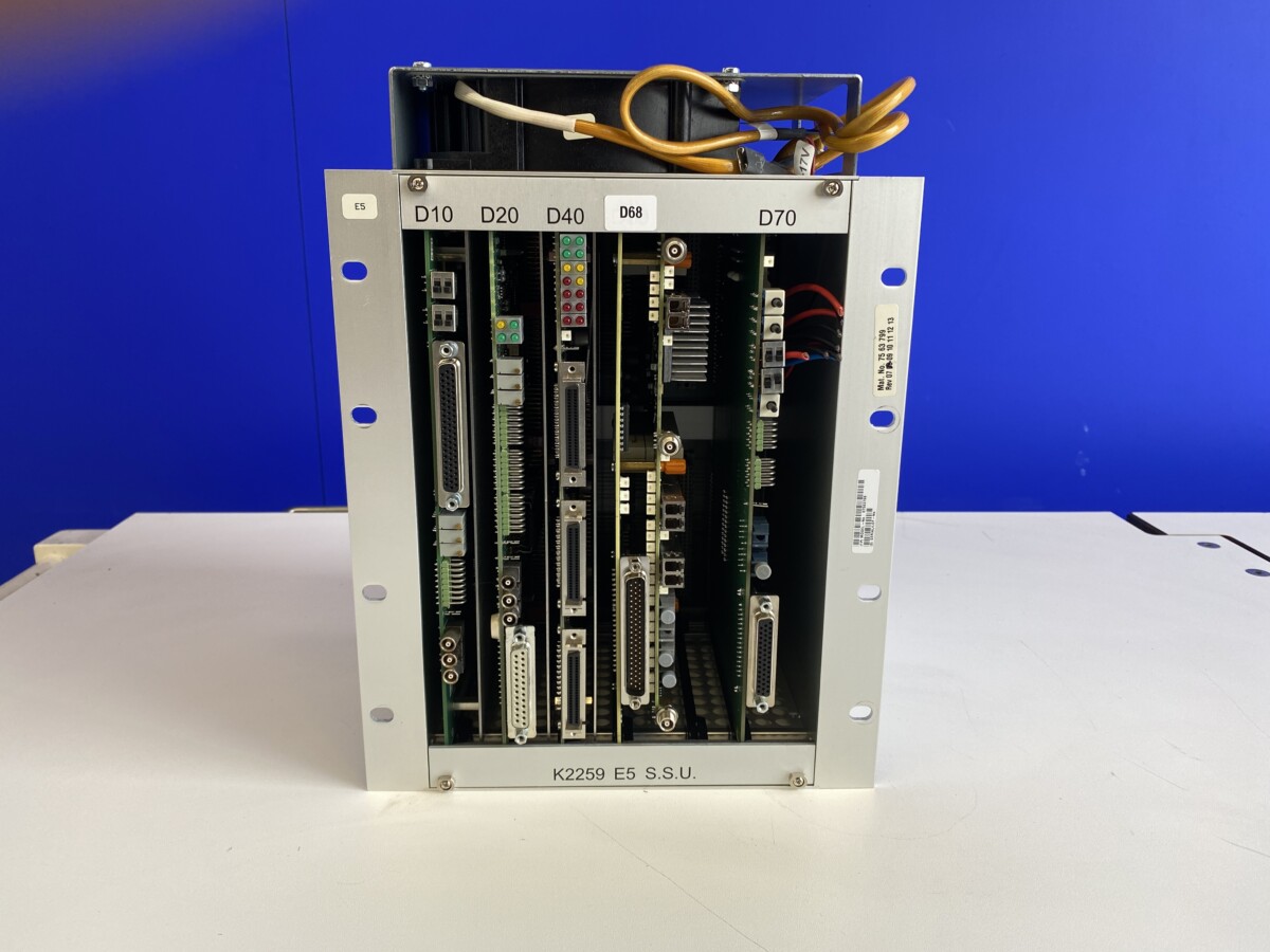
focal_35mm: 26
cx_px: 635
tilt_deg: -15.2
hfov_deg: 67.3
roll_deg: -0.7
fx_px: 954
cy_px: 476
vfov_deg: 53.1
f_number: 1.8
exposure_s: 1/100
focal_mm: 4.25
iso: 64
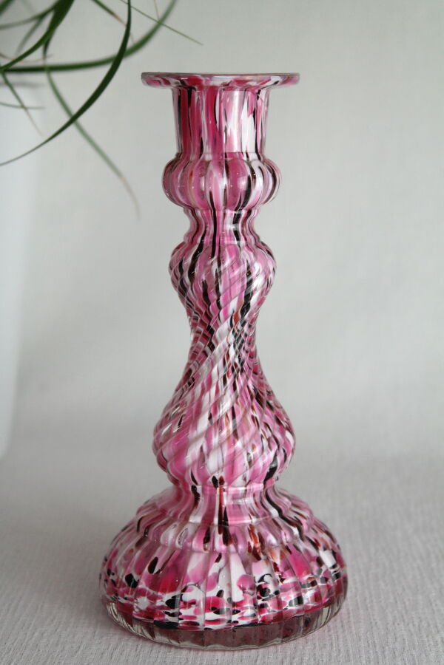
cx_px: 222
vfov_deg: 29.2
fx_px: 1276
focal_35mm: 69
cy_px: 332
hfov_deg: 19.7
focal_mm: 45
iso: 400
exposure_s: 1/80
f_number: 5.6
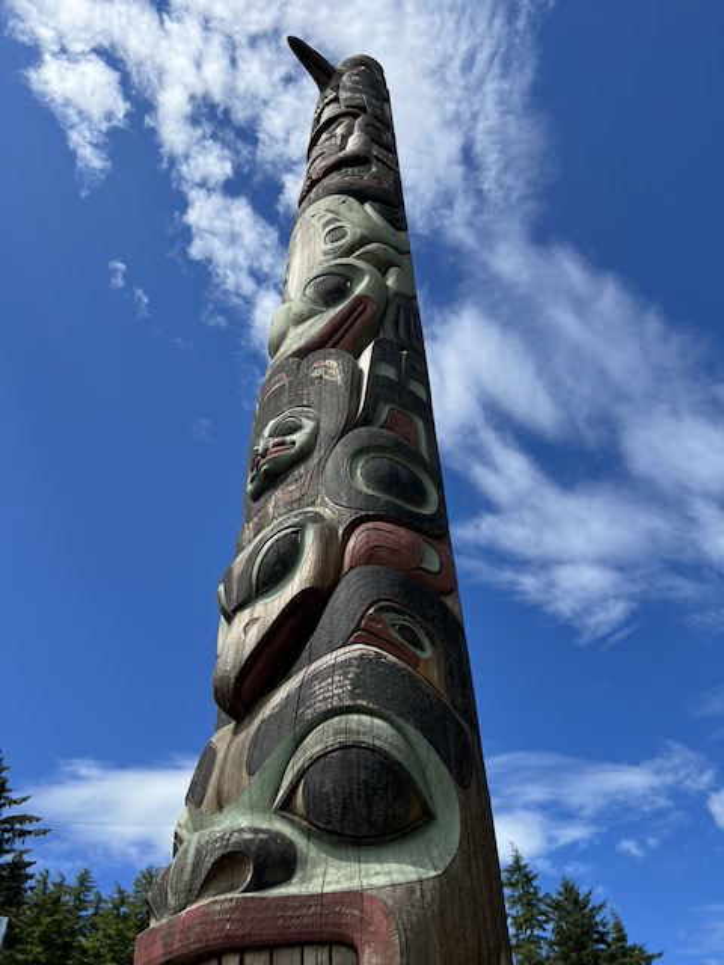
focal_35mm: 26
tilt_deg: +49.4
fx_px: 725
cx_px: 362
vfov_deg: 67.3
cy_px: 482
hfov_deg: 53.1
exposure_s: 1/4115
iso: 50
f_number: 1.5
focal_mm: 5.7
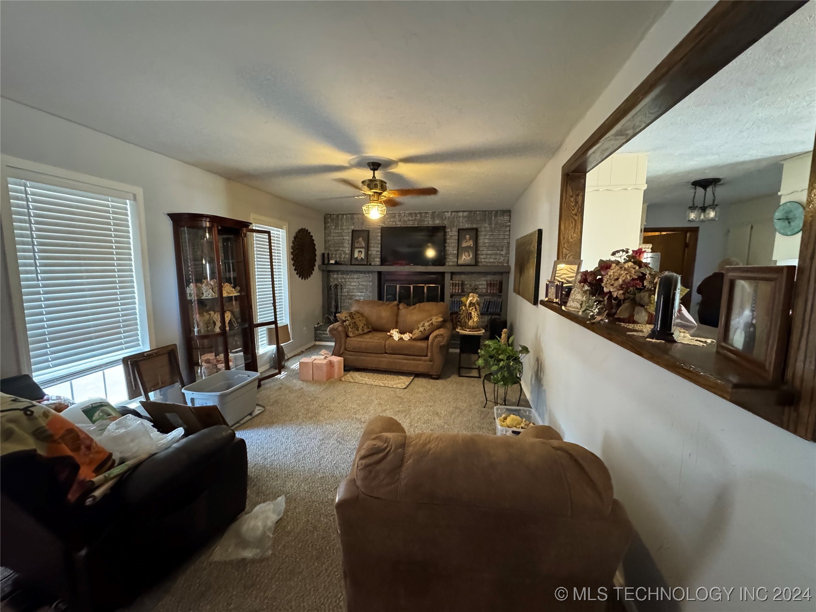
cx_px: 408
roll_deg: -1.0
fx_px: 330
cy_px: 306
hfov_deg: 102.1
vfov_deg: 85.7
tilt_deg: -8.3
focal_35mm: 14
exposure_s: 1/40
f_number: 2.2
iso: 1250
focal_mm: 2.22
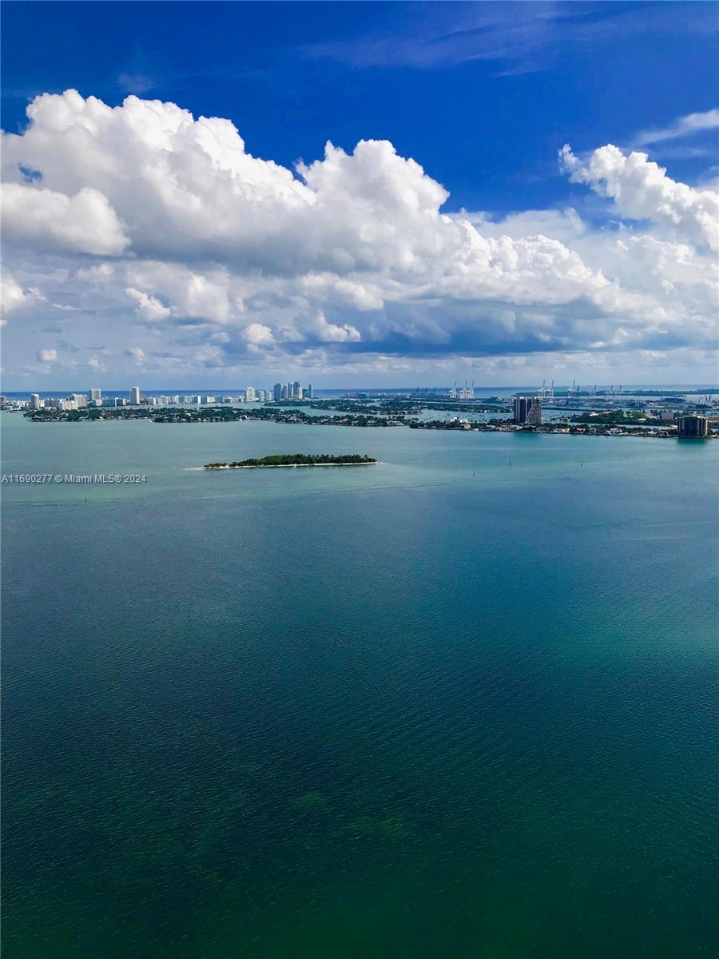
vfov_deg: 63.4
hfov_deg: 49.7
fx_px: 775
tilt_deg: -5.8
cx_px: 360
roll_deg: +0.0
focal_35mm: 28
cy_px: 480
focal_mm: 3.99
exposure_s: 1/5319
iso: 20
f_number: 1.8
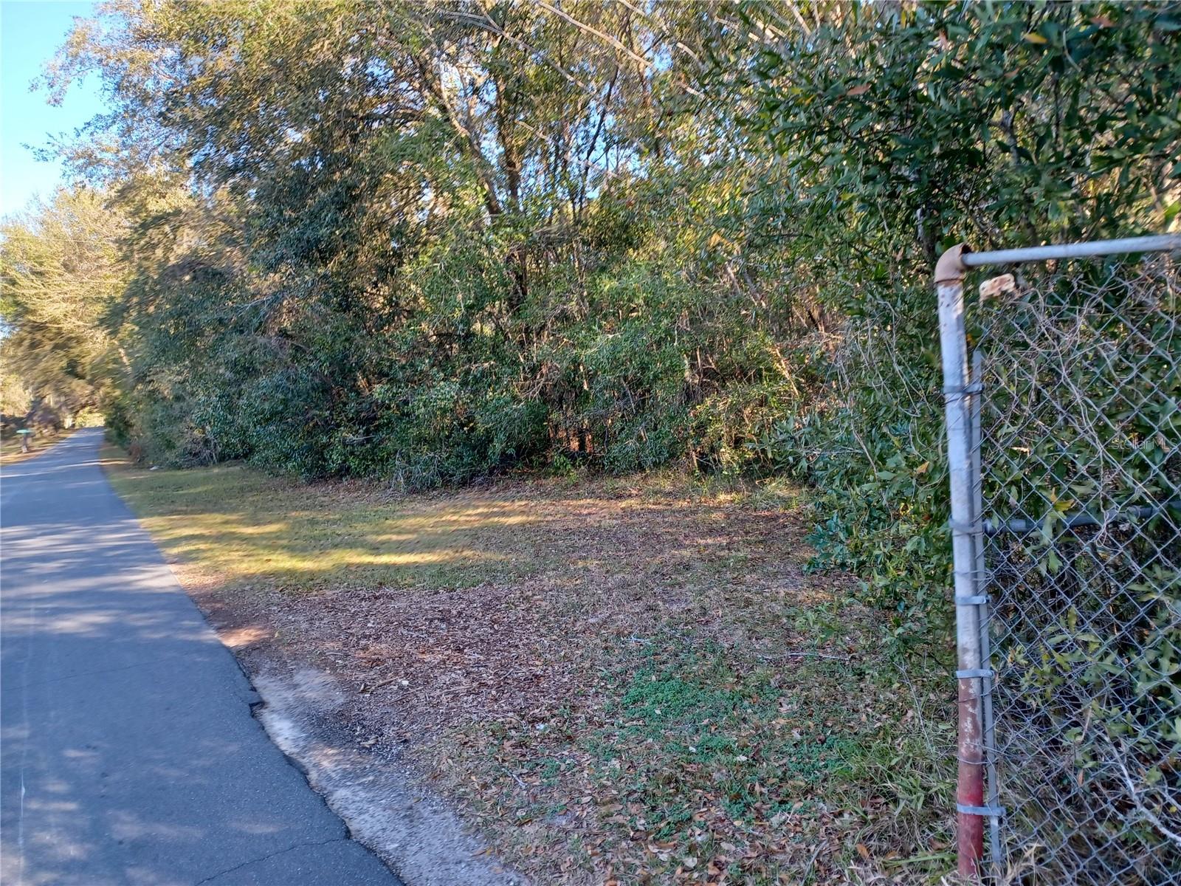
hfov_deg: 69.4
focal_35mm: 25
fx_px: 853
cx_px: 590
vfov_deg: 54.9
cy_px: 443
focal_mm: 4.6
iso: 64
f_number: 1.8
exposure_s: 1/60
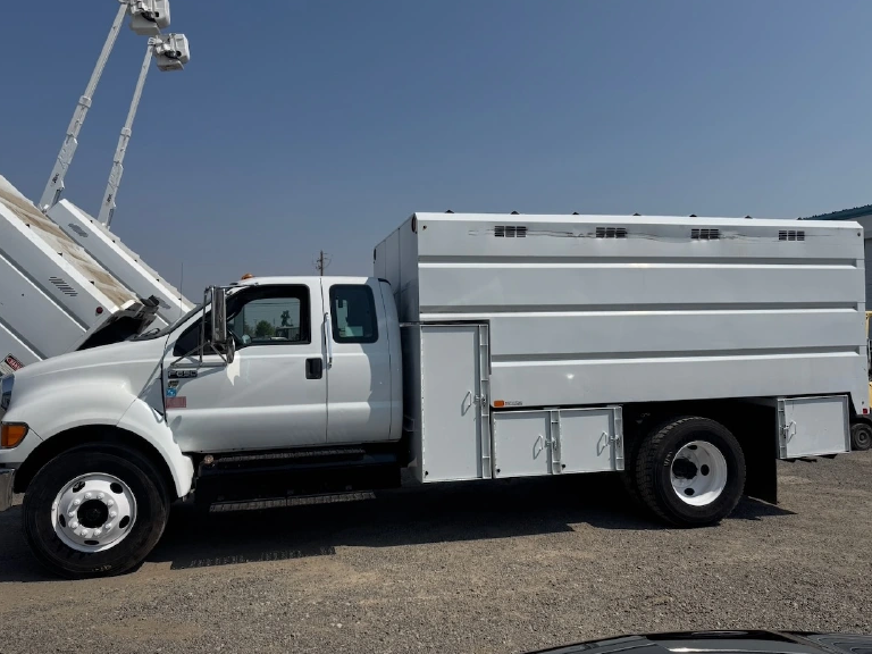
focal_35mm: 25
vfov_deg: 54.9
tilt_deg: +1.7
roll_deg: +0.0
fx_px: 630
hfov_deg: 69.4
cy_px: 317
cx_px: 420
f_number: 1.78
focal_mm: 6.76
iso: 80
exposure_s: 1/10417
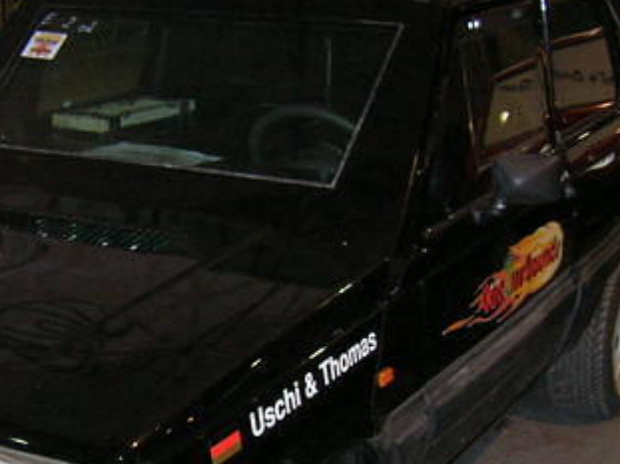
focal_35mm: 70
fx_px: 1253
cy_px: 372
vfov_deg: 20.8
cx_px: 155
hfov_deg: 27.4
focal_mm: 5.7
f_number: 2.9
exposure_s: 1/60.1
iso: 149
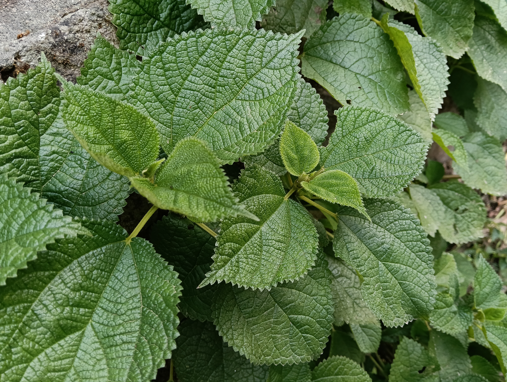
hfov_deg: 65.2
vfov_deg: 51.5
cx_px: 254
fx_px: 396
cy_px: 191
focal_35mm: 27
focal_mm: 3.98
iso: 160
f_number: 1.8
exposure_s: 1/30
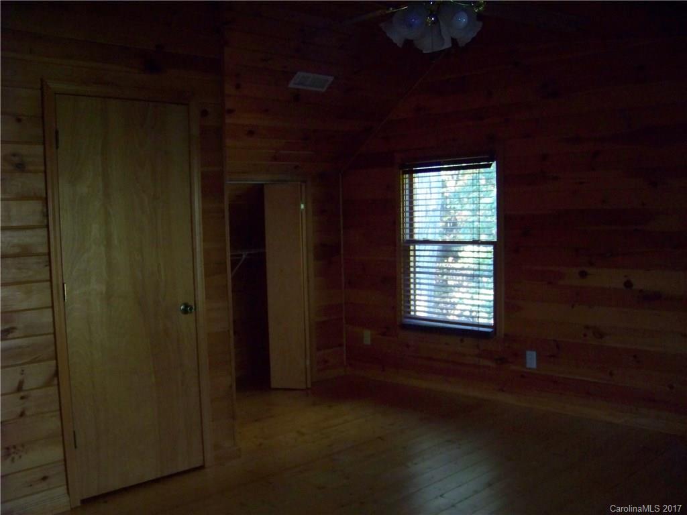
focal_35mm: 36
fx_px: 714
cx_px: 344
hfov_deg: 51.4
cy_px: 258
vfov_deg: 39.7
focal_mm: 5.85
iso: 400
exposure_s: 1/30
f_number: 2.8
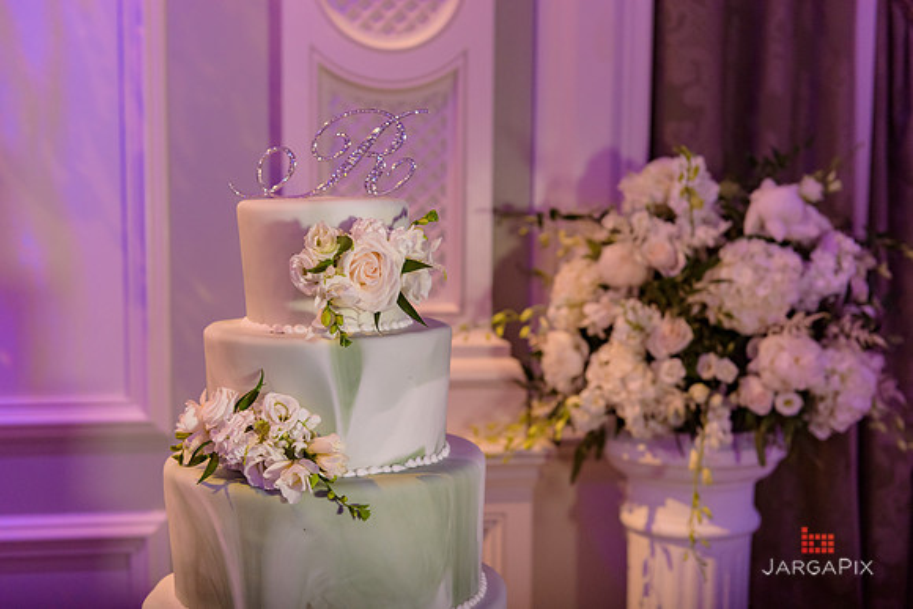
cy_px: 304
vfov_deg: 28.1
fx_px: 1218
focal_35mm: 48
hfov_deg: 41.1
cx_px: 456
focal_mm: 48
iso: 1600
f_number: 3.2
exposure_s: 1/125
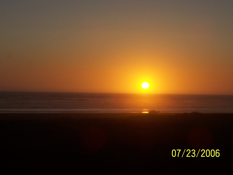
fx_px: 686
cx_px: 116
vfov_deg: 14.5
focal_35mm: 102
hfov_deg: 19.3
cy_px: 88
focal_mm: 16.8
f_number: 9.5
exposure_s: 1/250
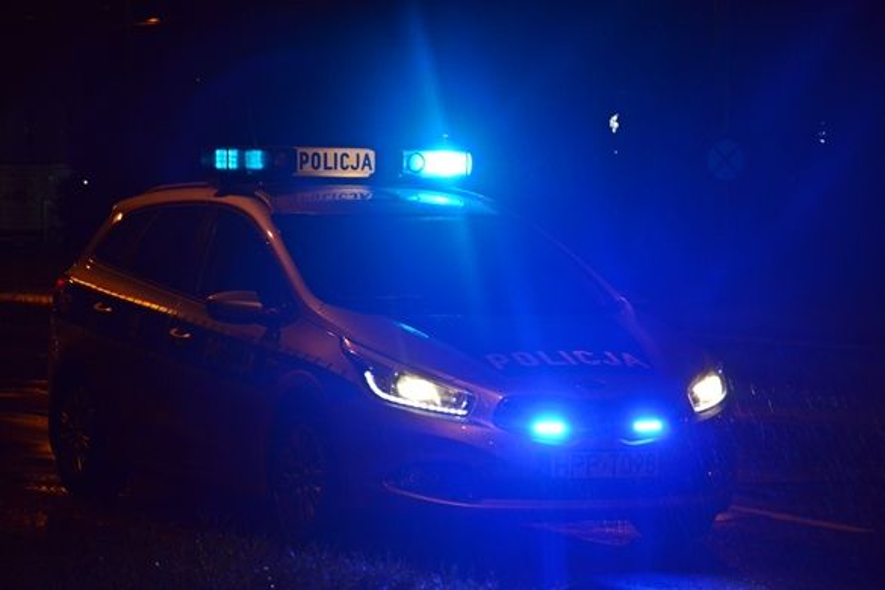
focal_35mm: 138
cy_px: 295
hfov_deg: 14.9
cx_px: 442
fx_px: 3392
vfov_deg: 9.9
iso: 640
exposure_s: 1/60
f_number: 5.6
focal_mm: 92
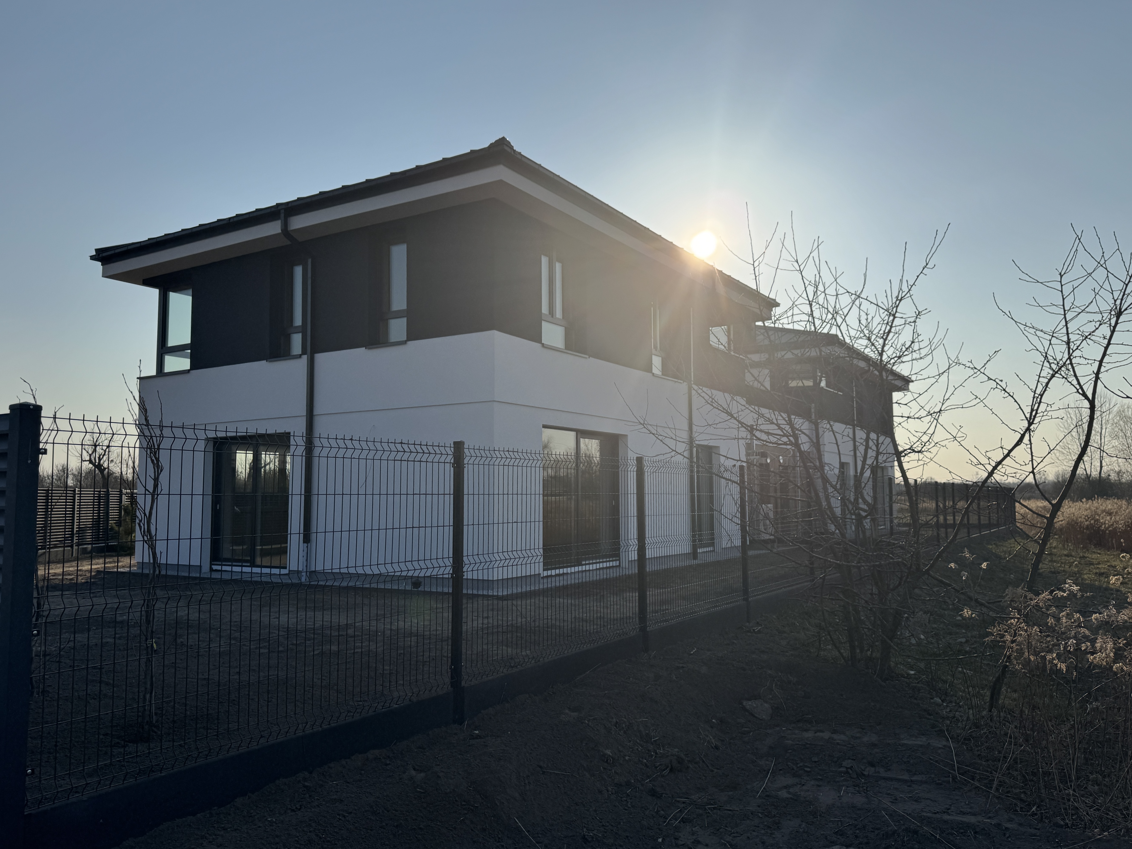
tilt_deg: +5.5
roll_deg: +1.9
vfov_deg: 56.8
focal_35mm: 24
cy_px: 424
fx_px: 785
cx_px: 566
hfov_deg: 71.6
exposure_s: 1/12346
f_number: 1.78
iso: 80
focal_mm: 6.76
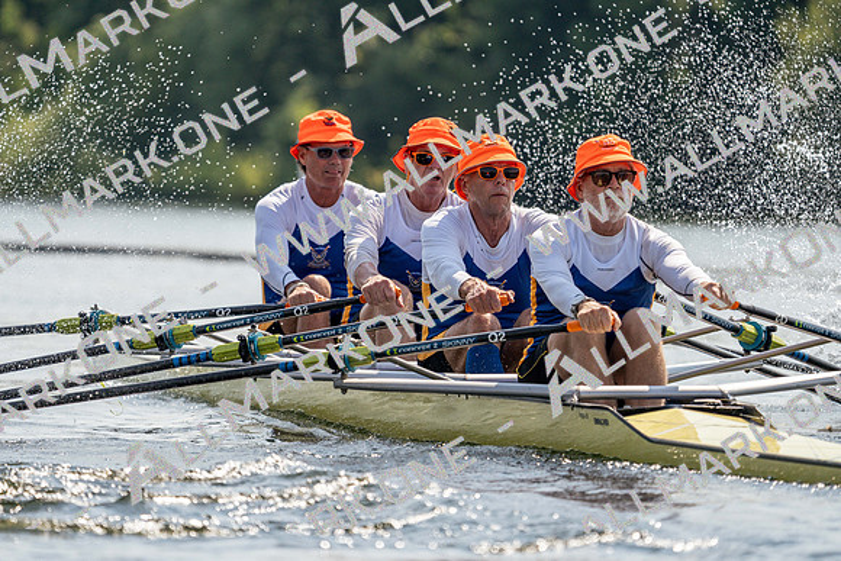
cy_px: 280
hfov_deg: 5.4
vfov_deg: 3.6
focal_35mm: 385
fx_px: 8996
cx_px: 420
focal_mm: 385
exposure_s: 1/1600
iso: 200
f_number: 6.3
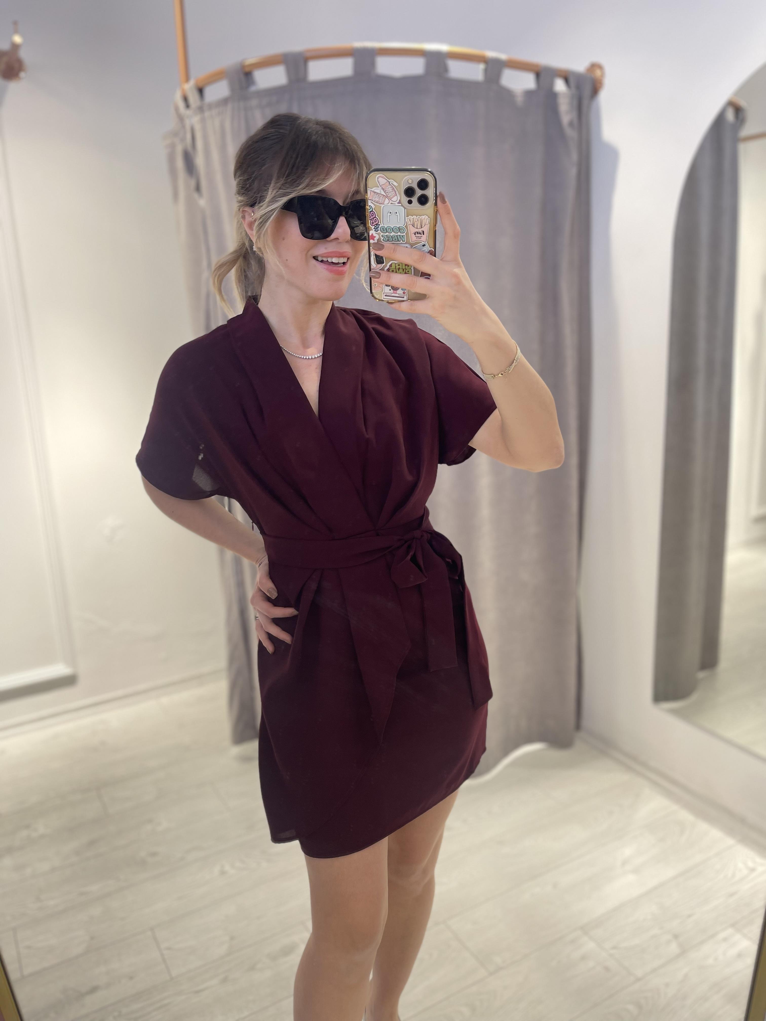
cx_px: 383
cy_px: 510
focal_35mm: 26
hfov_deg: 53.1
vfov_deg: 67.3
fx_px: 767
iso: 50
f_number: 1.6
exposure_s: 1/100
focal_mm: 5.1
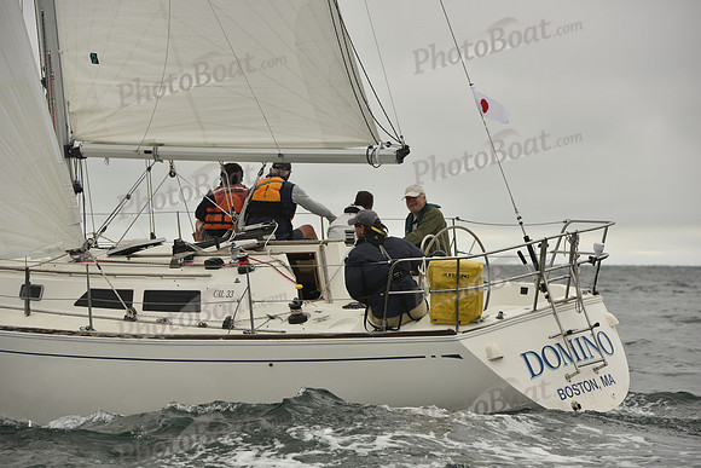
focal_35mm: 155
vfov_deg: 8.9
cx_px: 350
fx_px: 3019
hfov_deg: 13.2
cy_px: 234
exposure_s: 1/800
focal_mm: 155
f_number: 6.3
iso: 320
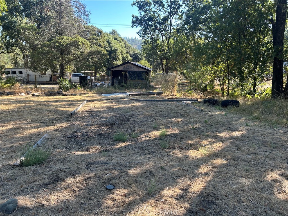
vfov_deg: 53.1
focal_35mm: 26
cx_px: 144
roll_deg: -0.8
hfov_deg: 67.3
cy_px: 108
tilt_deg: -8.6
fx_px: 216
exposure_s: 1/439
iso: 50
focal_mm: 5.7
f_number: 1.5
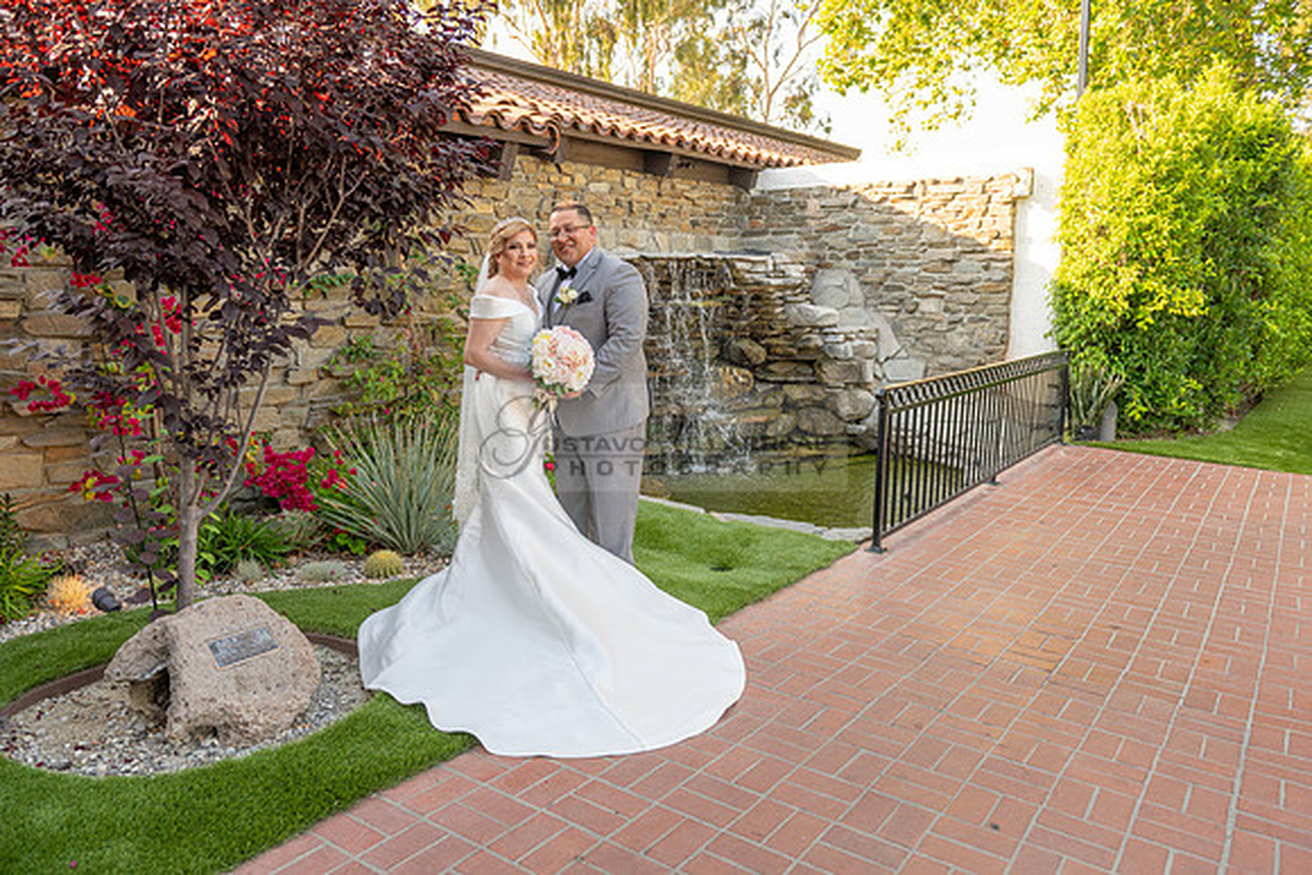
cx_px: 656
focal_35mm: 26
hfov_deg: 69.4
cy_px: 438
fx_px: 948
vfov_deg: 49.6
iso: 200
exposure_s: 1/250
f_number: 4
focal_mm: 26
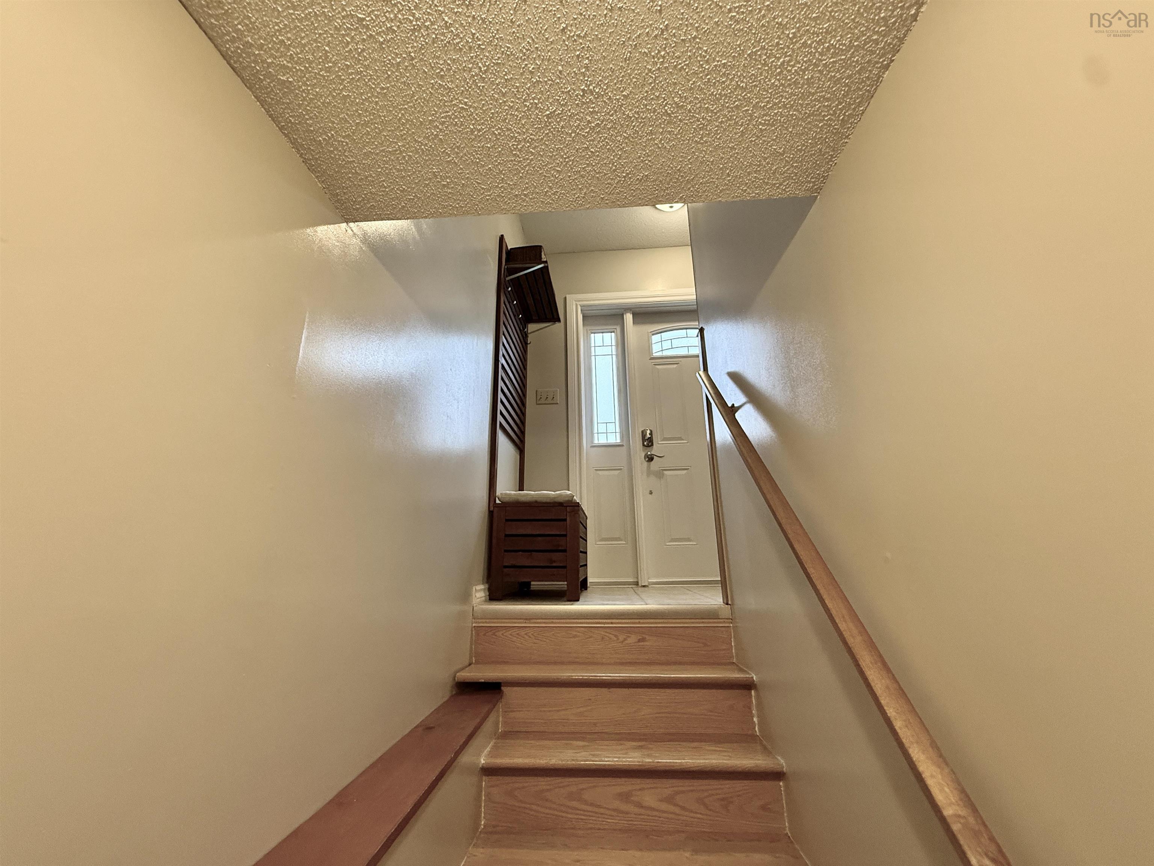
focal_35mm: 14
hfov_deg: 102.1
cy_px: 433
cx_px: 577
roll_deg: +0.9
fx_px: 467
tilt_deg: +15.9
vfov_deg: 85.7
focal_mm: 2.22
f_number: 2.2
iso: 320
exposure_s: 1/60
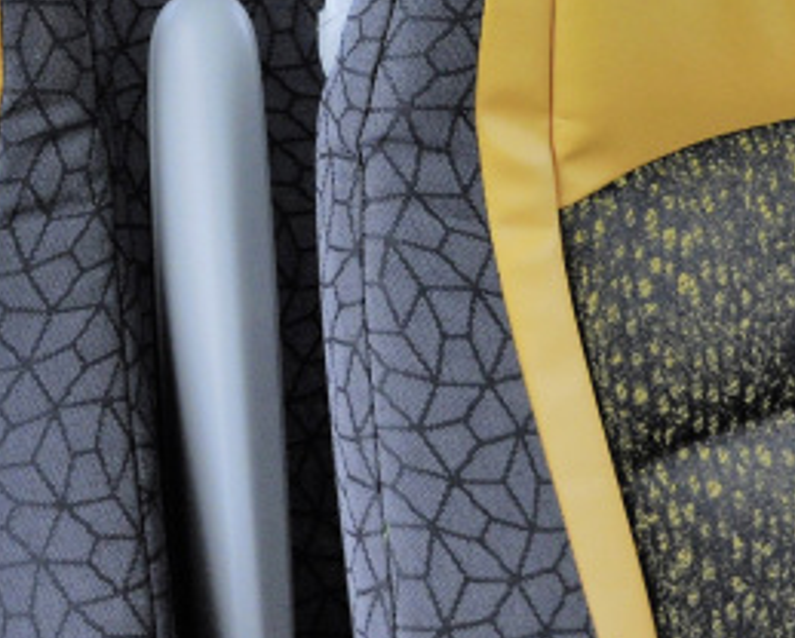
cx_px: 304
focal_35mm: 111
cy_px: -313
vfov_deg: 13.2
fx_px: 2616
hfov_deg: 17.3
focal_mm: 20
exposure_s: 1/30
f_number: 3.8
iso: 500
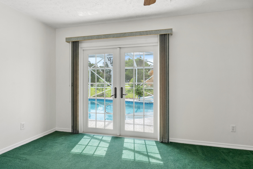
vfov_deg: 59.5
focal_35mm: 21
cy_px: 84
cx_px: 126
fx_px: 148
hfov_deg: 81.2
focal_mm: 21
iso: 1600
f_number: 8
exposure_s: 1/80
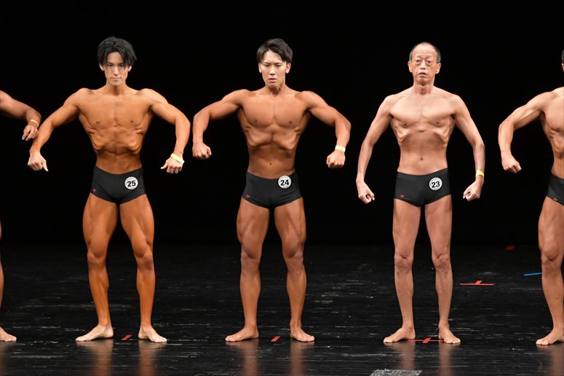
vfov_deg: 5.4
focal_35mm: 255
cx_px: 282
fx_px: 3993
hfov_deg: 8.1
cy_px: 188
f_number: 5.6
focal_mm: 170
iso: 3200
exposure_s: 1/400
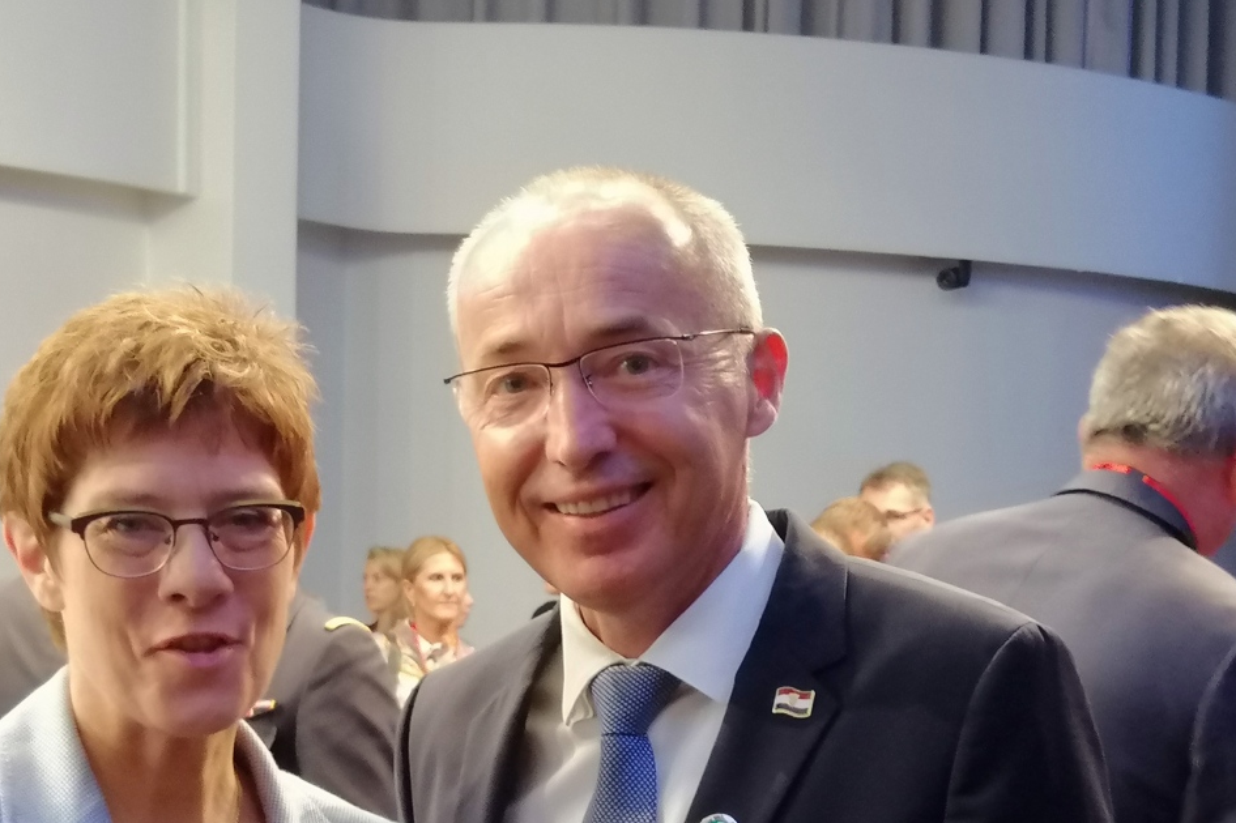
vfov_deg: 19.5
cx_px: 487
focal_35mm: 66
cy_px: 951
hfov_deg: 30.4
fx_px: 2265
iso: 320
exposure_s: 1/25
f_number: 1.8
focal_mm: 3.95
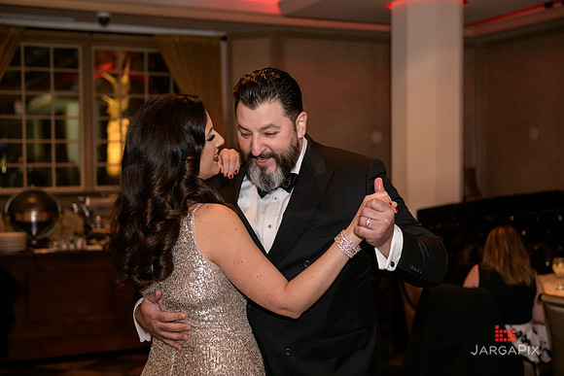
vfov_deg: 24.6
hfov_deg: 36.2
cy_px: 188
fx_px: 862
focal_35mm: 55
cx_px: 282
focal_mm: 55
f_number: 3.2
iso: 1600
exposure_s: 1/100
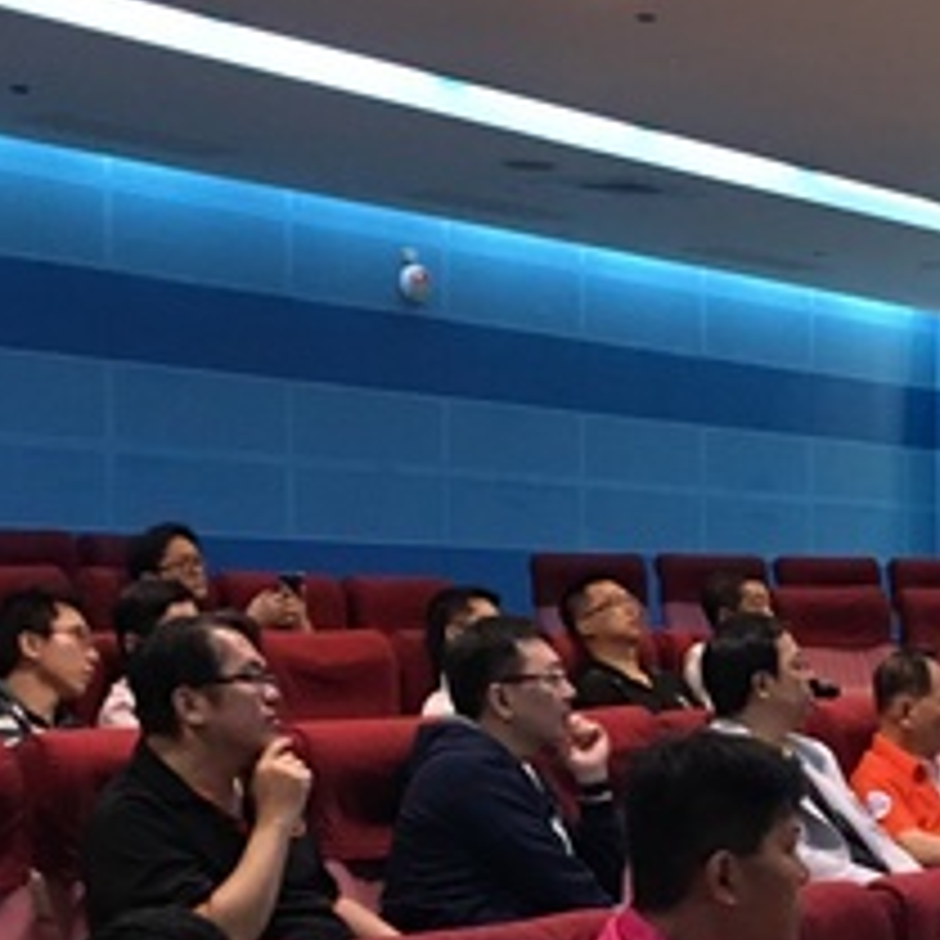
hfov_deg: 17.3
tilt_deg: -1.6
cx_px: 958
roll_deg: -0.8
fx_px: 3011
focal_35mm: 98
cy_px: 796
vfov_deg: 17.5
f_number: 2.2
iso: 100
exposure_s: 1/15
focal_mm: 4.15
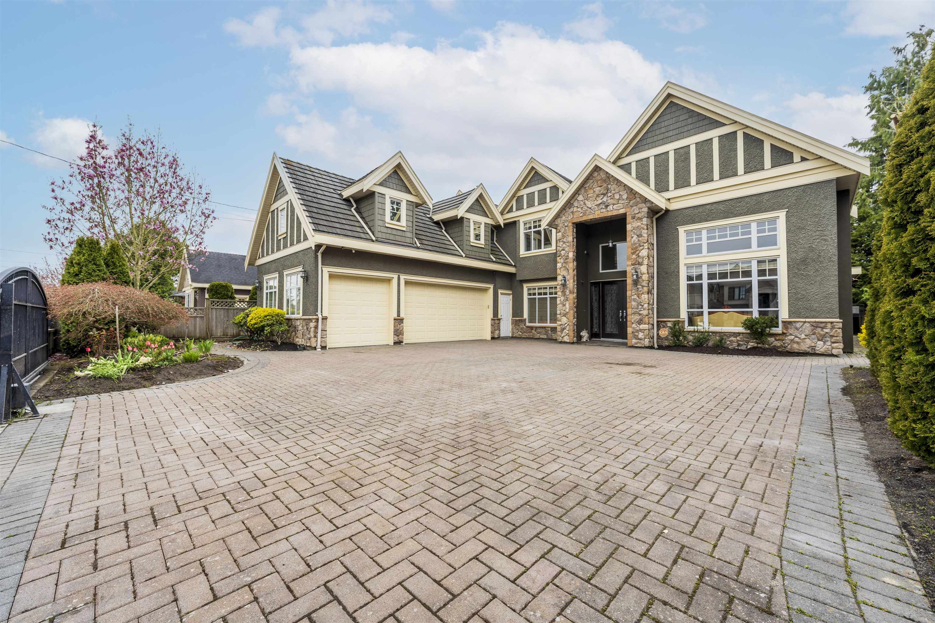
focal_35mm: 14
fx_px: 364
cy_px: 312
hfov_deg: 104.3
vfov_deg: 81.2
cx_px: 468
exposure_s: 1/80
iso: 50
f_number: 8
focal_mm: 14
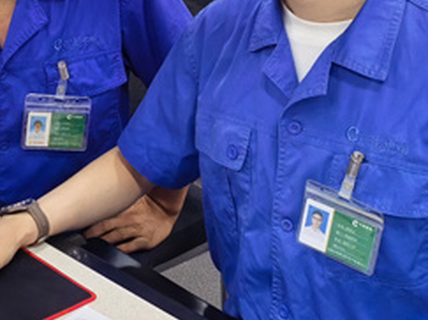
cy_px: 11
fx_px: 976
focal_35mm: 79
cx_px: 69
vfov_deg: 18.2
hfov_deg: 24.2
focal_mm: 6.98
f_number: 4
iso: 500
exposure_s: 1/33.3
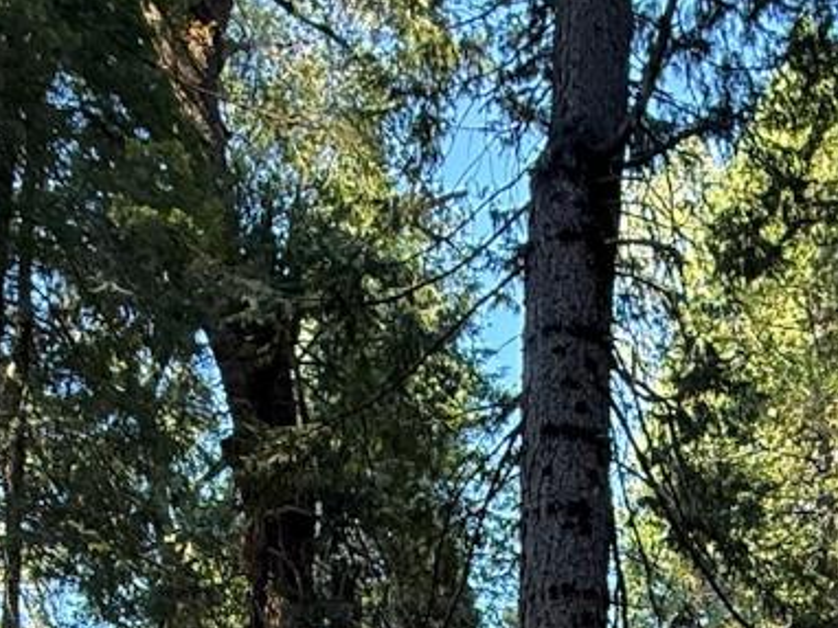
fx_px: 1331
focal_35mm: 55
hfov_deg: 34.4
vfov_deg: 20.8
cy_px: 1040
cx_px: 603
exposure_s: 1/99
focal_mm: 2.22
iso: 200
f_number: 2.2
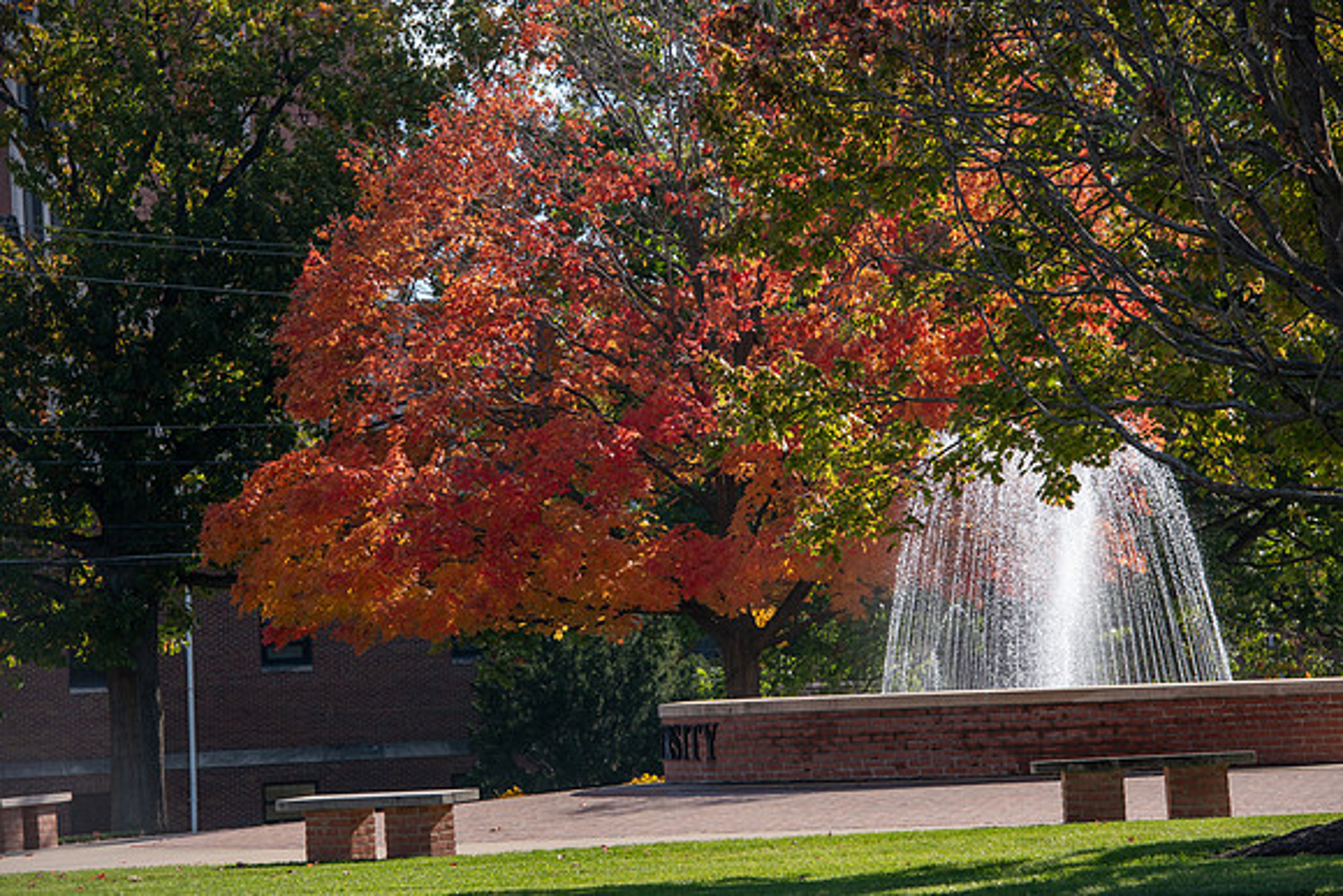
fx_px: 5783
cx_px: 672
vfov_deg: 8.9
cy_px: 448
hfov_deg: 13.2
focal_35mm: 155
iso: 160
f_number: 6.3
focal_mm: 155
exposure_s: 1/500
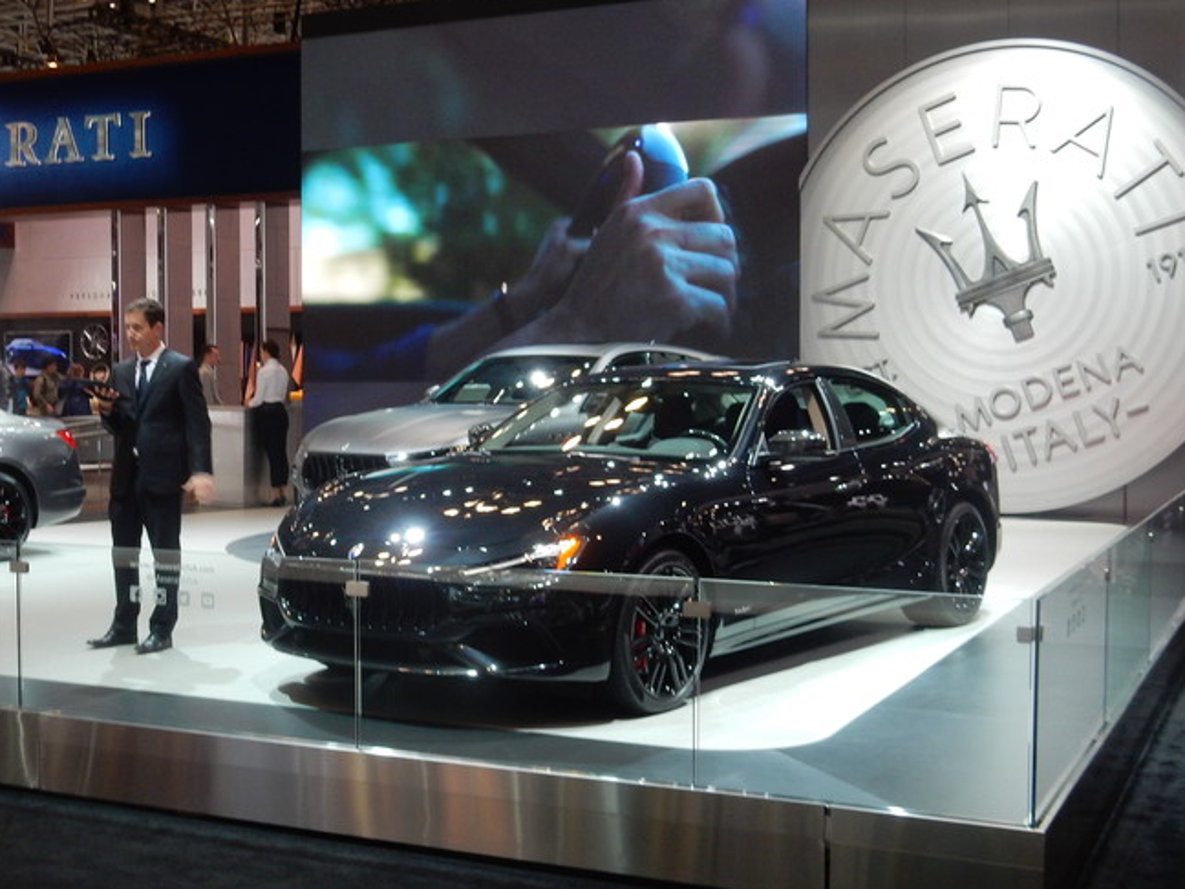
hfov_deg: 38.1
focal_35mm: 50
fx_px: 1712
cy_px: 414
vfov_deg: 29.1
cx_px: 503
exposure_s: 1/30
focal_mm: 6.4
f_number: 4
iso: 180
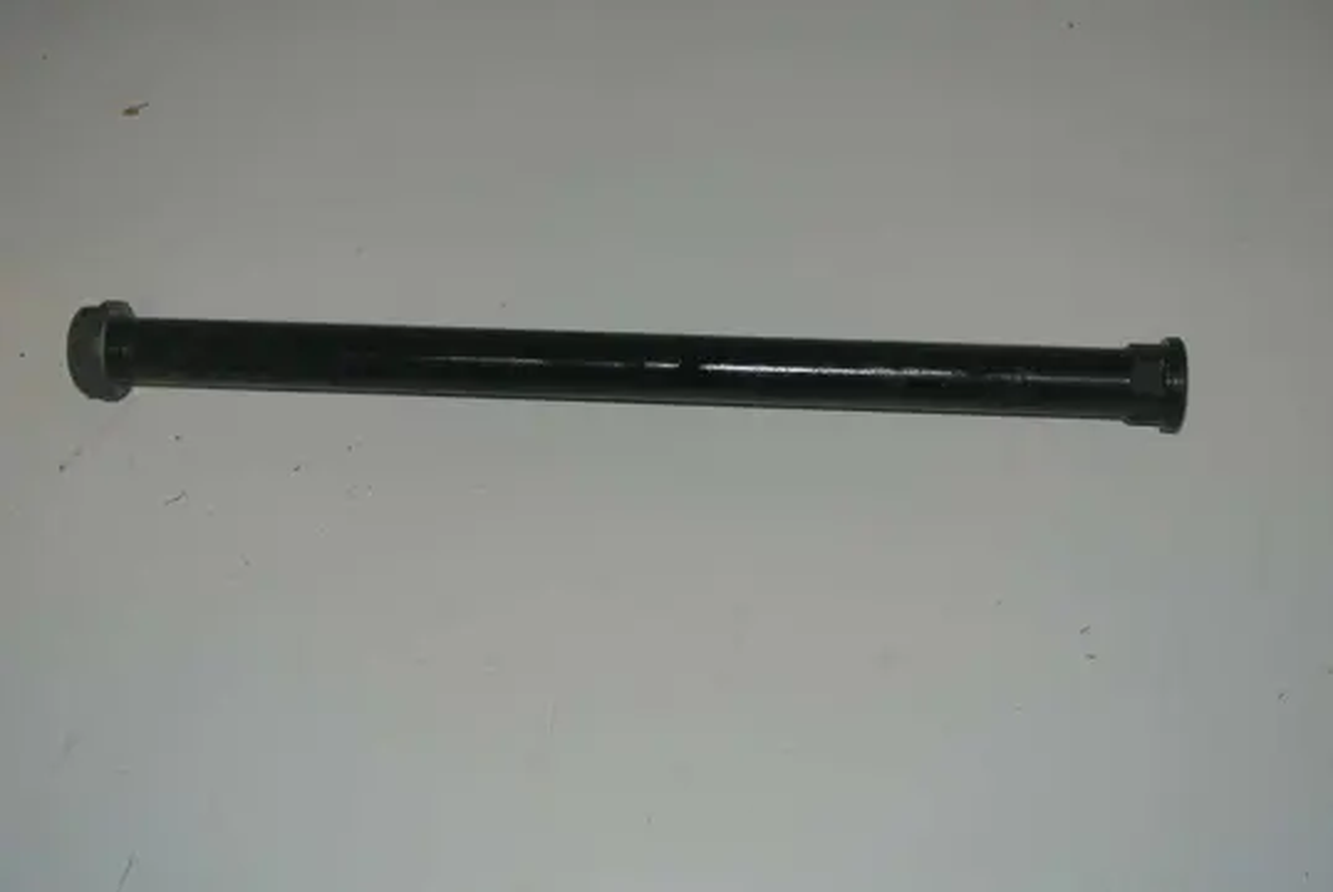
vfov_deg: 28.7
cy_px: 446
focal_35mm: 47
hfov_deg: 41.9
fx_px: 1742
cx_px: 666
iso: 200
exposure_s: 1/60
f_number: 4.5
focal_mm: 17.5
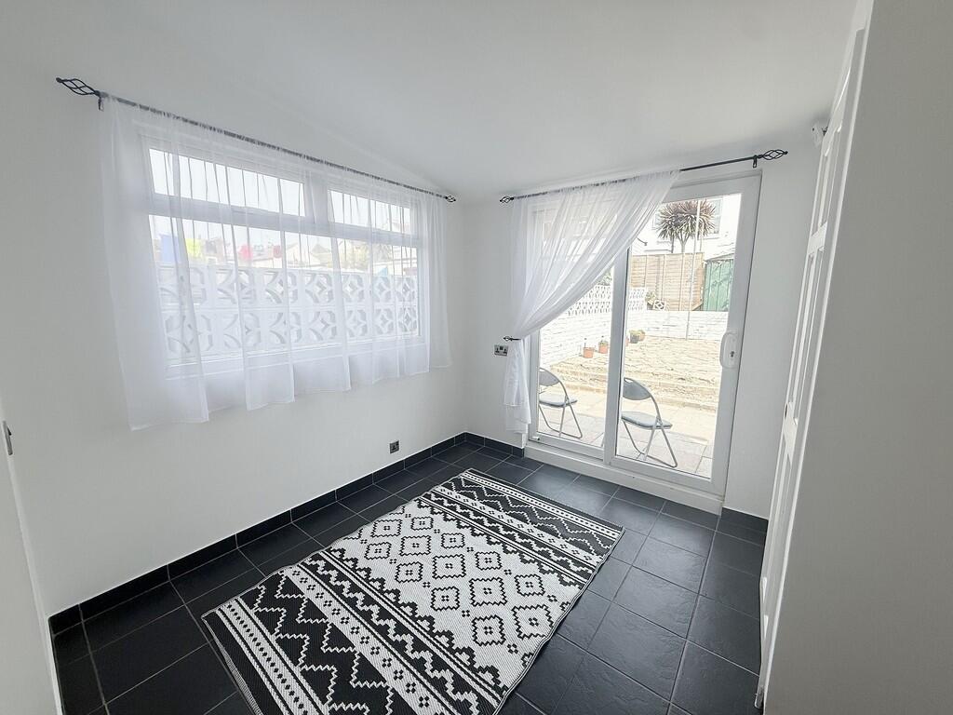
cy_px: 358
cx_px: 476
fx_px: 385
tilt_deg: -8.2
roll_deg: +0.6
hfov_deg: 102.1
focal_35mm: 14
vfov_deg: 85.7
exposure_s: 1/709
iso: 50
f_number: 2.2
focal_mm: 2.22
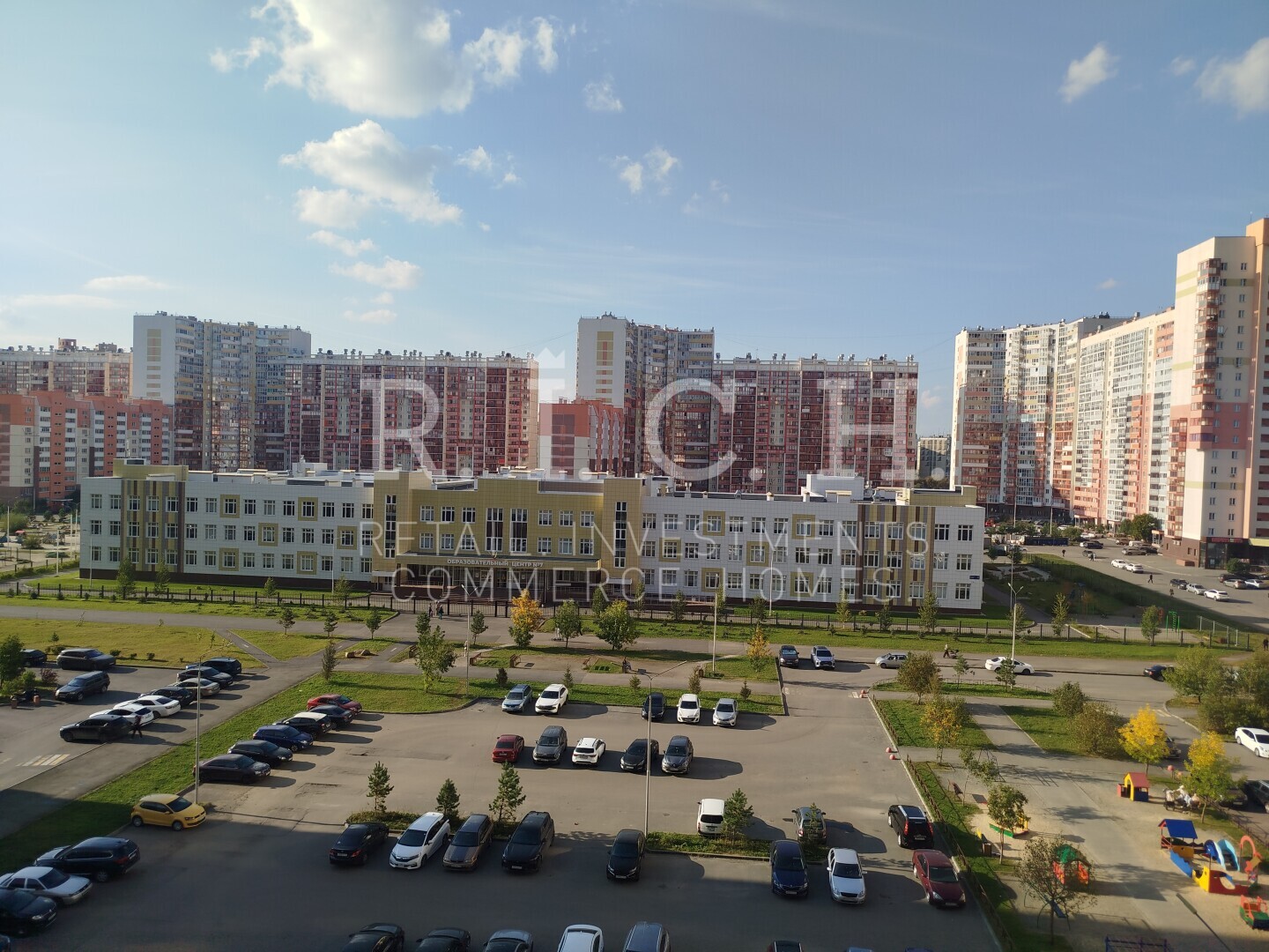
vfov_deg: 56.8
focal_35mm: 24
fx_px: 880
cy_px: 476
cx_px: 634
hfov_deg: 71.6
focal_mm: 5.31
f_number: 1.7
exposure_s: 1/1240
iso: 50
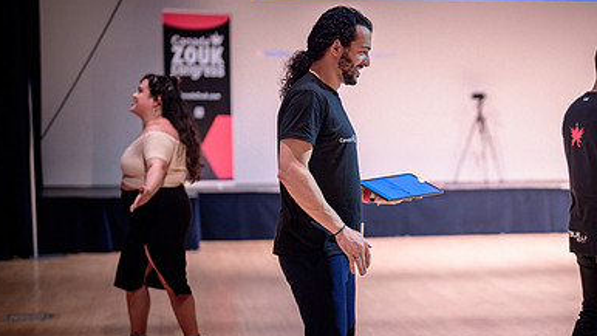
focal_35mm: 93
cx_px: 498
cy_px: 264
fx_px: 1472
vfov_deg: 13.0
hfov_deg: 22.5
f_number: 1.2
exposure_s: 1/250
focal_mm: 50
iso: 1250
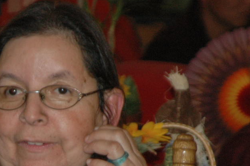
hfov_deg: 4.7
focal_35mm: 434
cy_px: 151
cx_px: 28
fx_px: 3011
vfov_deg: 3.2
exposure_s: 1/60
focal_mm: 120
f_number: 5.6
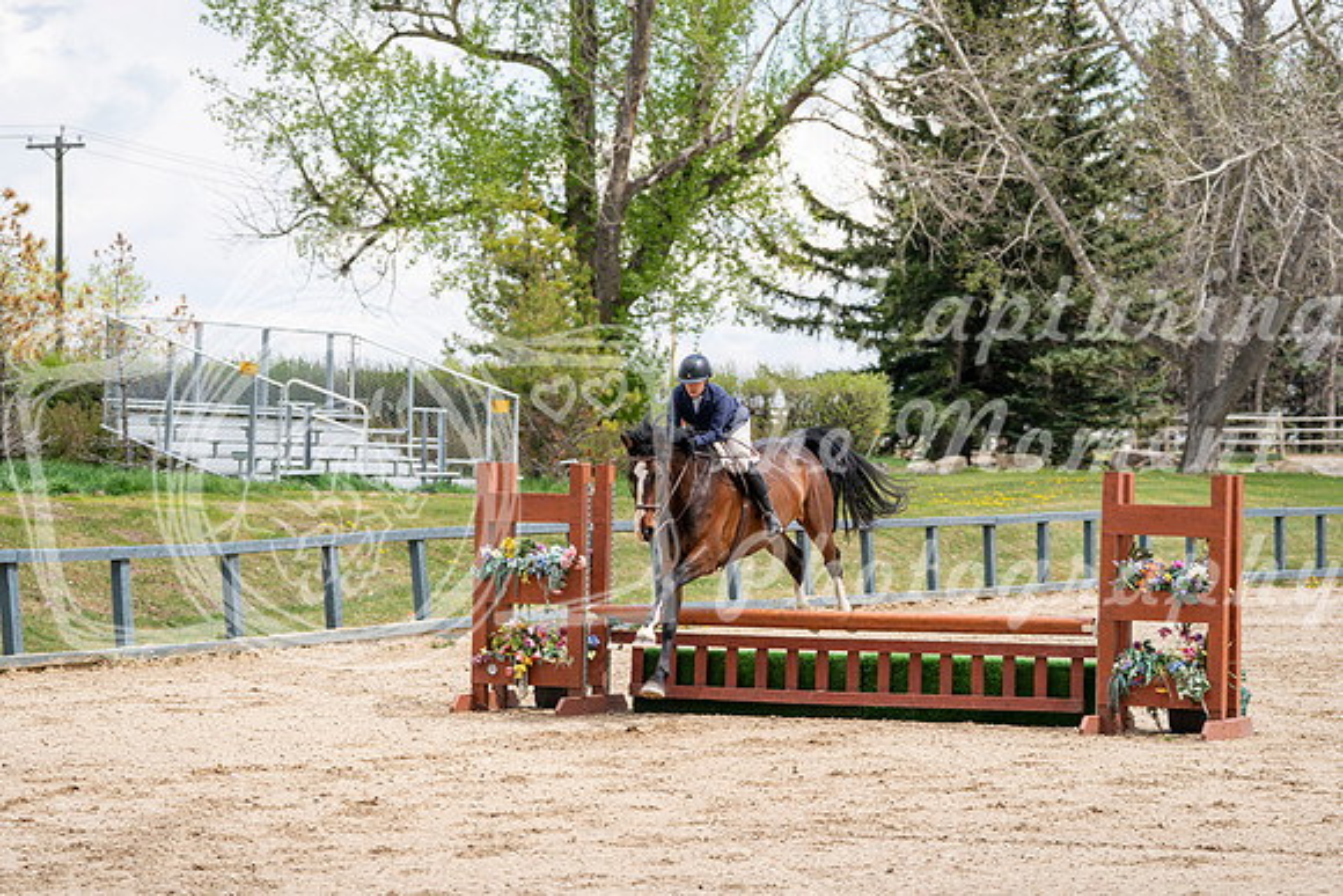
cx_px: 672
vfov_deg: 9.6
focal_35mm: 143
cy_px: 448
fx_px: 5336
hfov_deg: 14.3
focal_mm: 143
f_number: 5.6
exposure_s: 1/250
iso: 100
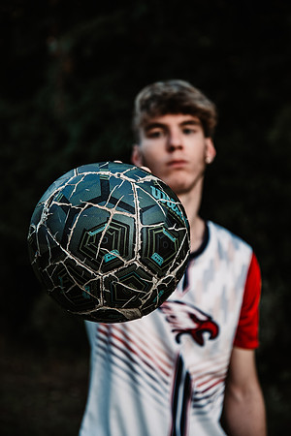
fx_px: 1031
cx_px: 146
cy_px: 218
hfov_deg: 16.1
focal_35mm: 85
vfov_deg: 23.9
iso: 500
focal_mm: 85
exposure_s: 1/200
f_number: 5
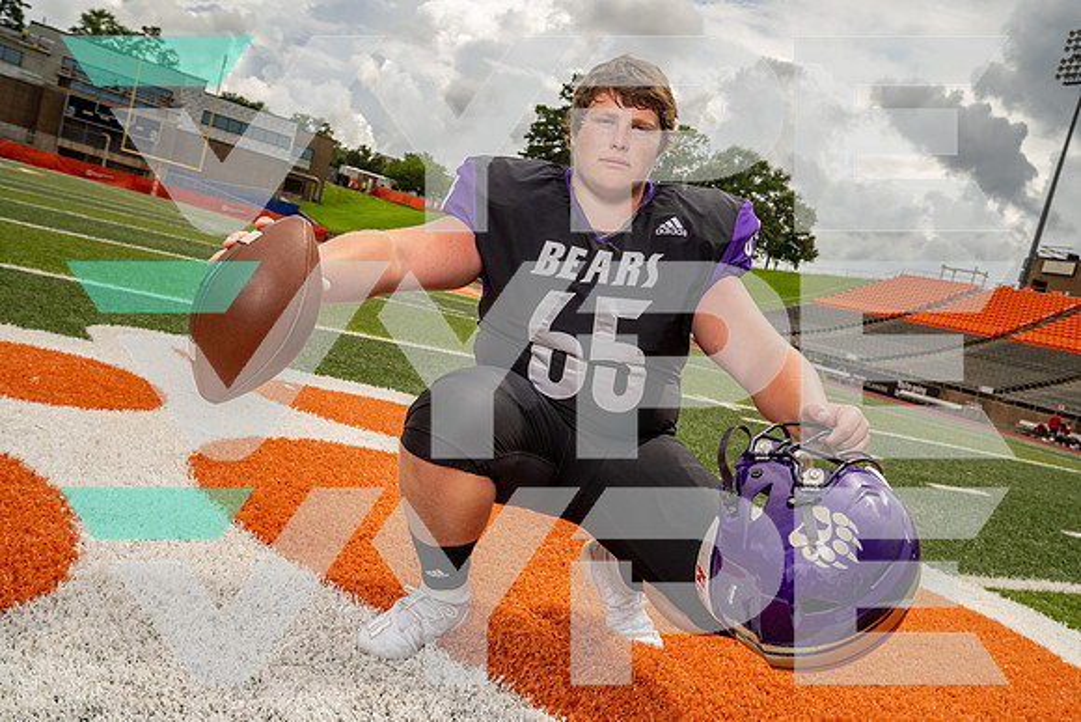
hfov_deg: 60.3
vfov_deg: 42.3
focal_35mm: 31
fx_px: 931
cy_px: 361
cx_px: 540
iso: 100
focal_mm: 31
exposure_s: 1/160
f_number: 8
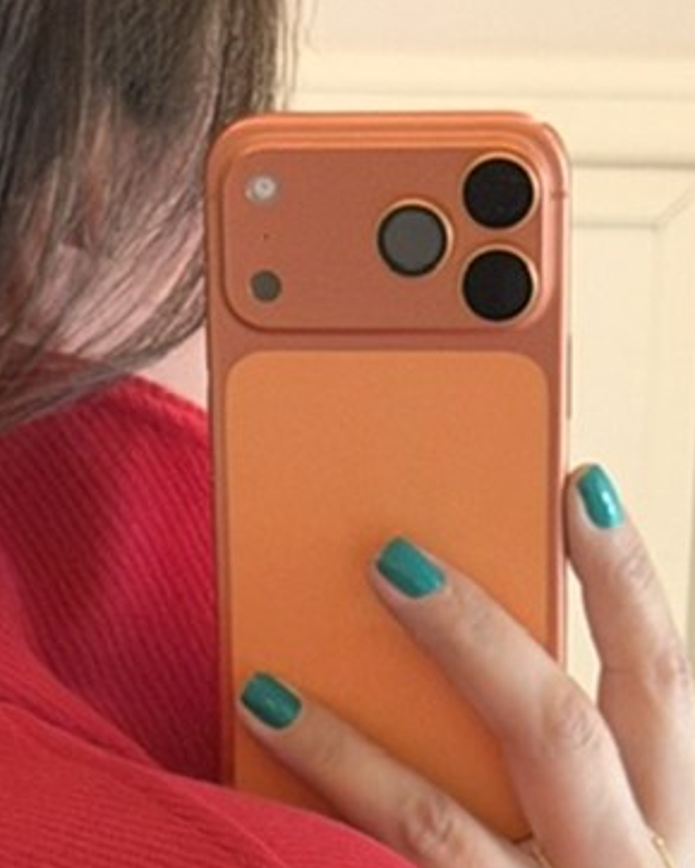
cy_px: 1832
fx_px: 5318
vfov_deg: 8.7
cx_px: -24
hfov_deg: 7.4
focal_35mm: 207
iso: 250
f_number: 1.78
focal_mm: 6.76
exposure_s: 1/48
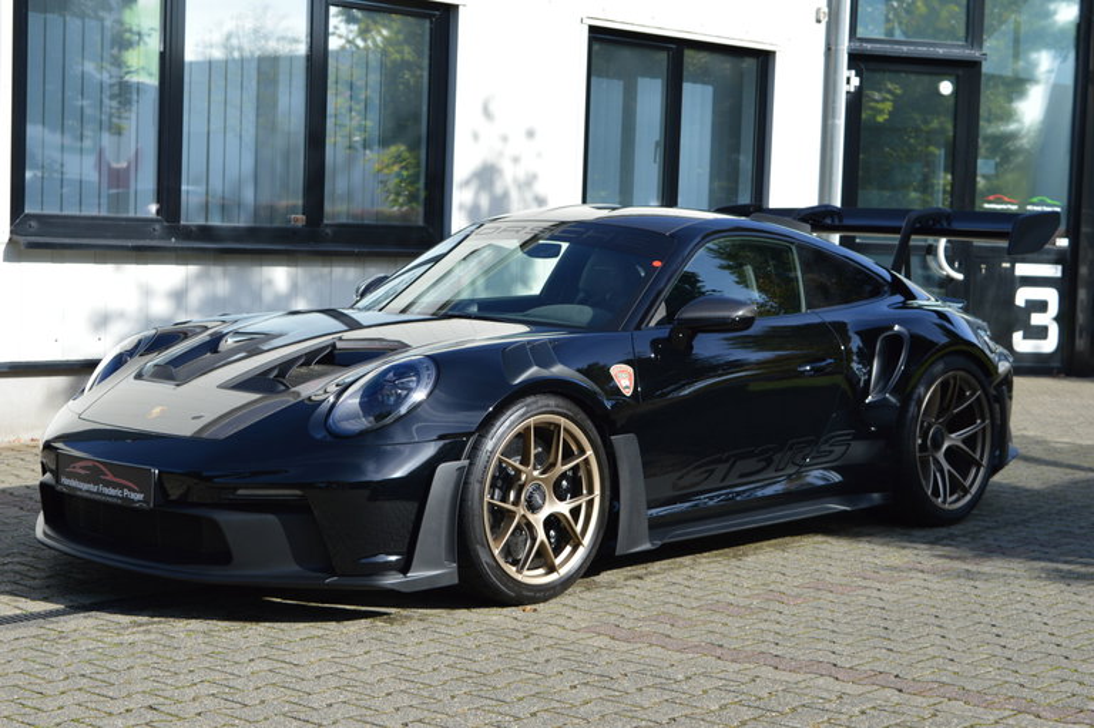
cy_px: 364
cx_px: 547
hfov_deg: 31.9
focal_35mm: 63
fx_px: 1913
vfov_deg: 21.5
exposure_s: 1/200
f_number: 7.1
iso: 100
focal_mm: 42
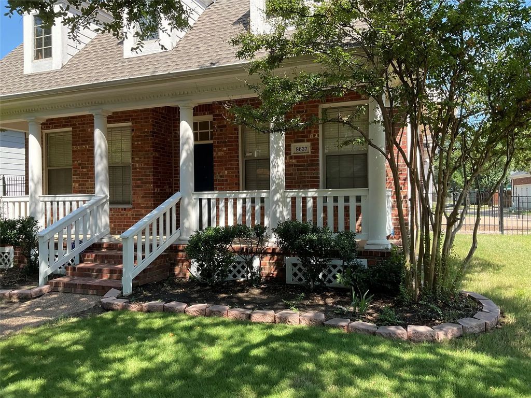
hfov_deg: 61.7
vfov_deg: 48.2
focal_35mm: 29
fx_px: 445
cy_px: 199
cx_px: 266
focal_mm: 3
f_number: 1.8
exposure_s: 1/419
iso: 16
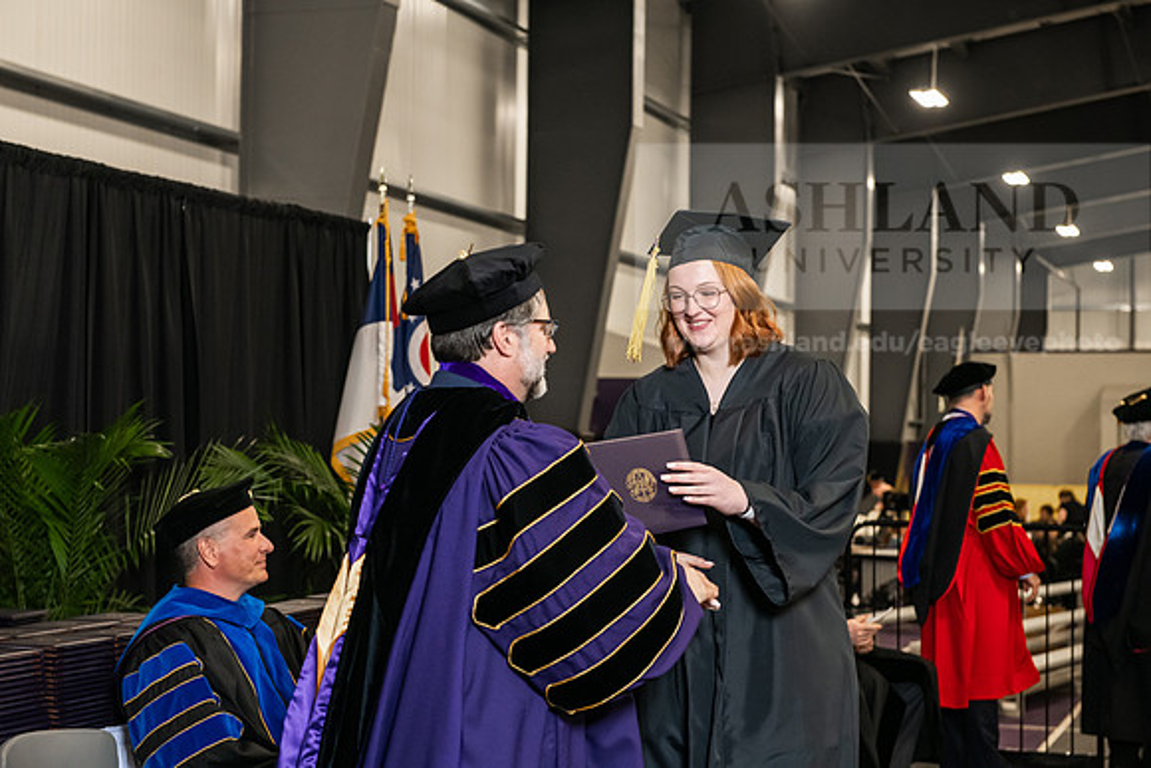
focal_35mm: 66
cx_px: 576
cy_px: 384
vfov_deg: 20.6
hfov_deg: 30.5
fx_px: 2111
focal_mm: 66
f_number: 5
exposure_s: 1/200
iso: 2500
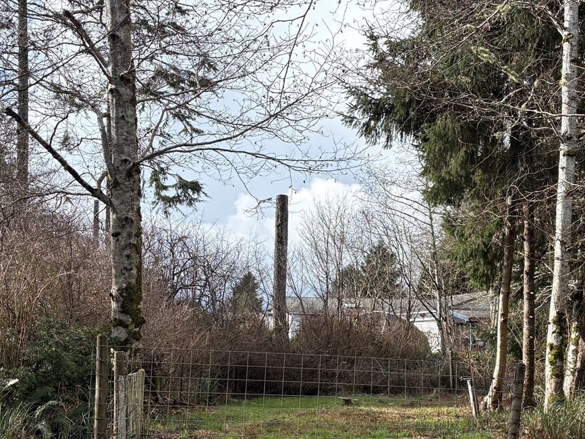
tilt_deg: +1.7
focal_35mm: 48
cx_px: 321
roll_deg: -0.9
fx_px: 811
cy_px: 302
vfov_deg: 30.0
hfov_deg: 39.6
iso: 64
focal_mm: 5.96
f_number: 1.6
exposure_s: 1/2141
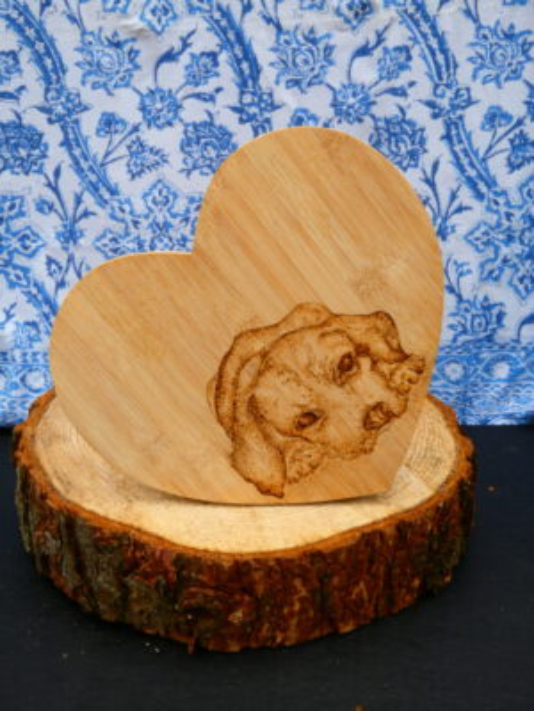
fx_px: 987
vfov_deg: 39.7
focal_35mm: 48
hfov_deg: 30.3
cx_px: 267
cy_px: 356
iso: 160
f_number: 8
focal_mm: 8.6
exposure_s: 1/80
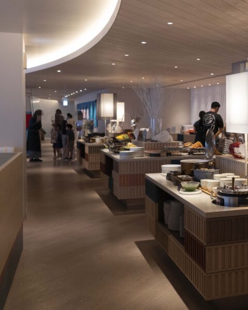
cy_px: 136
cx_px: 231
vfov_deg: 40.3
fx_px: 422
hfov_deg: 31.0
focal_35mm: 46
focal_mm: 29
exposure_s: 1/160
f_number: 4
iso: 3200
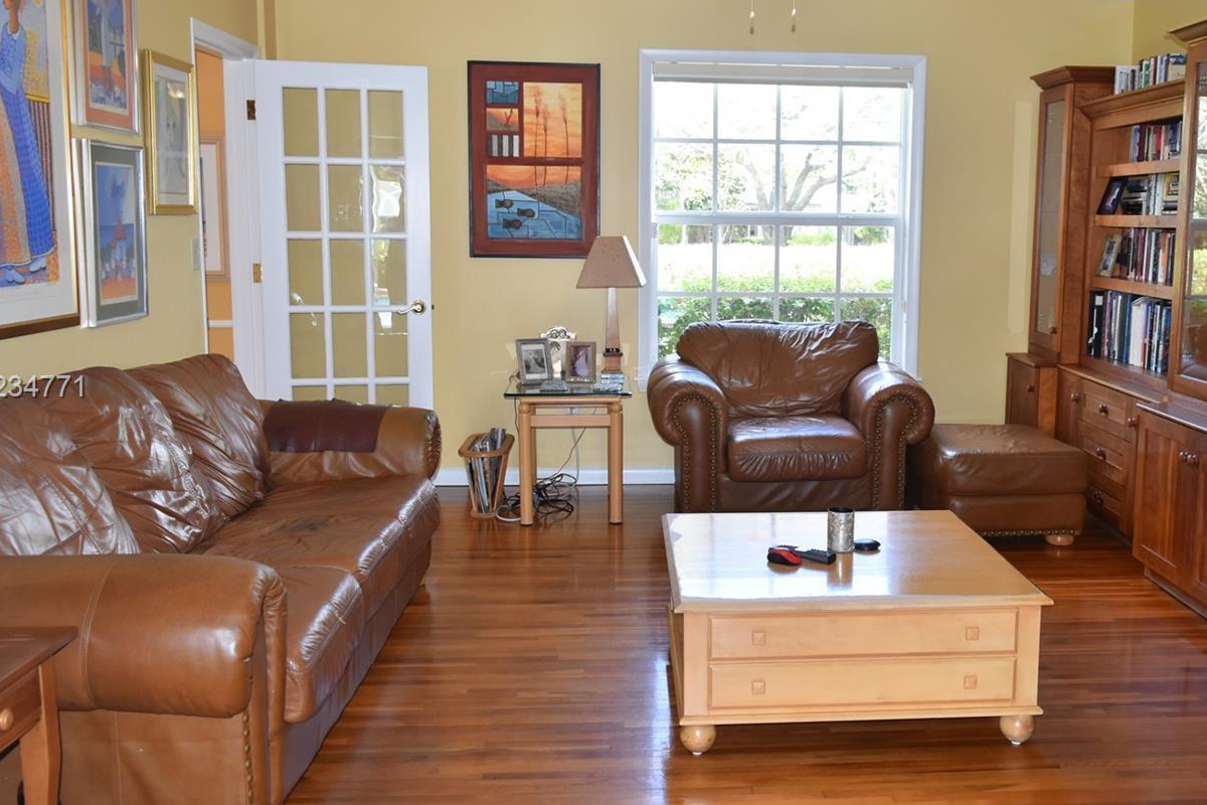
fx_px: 1207
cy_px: 388
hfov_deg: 52.7
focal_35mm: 36
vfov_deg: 36.9
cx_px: 739
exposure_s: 1/100
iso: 800
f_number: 5
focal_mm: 18
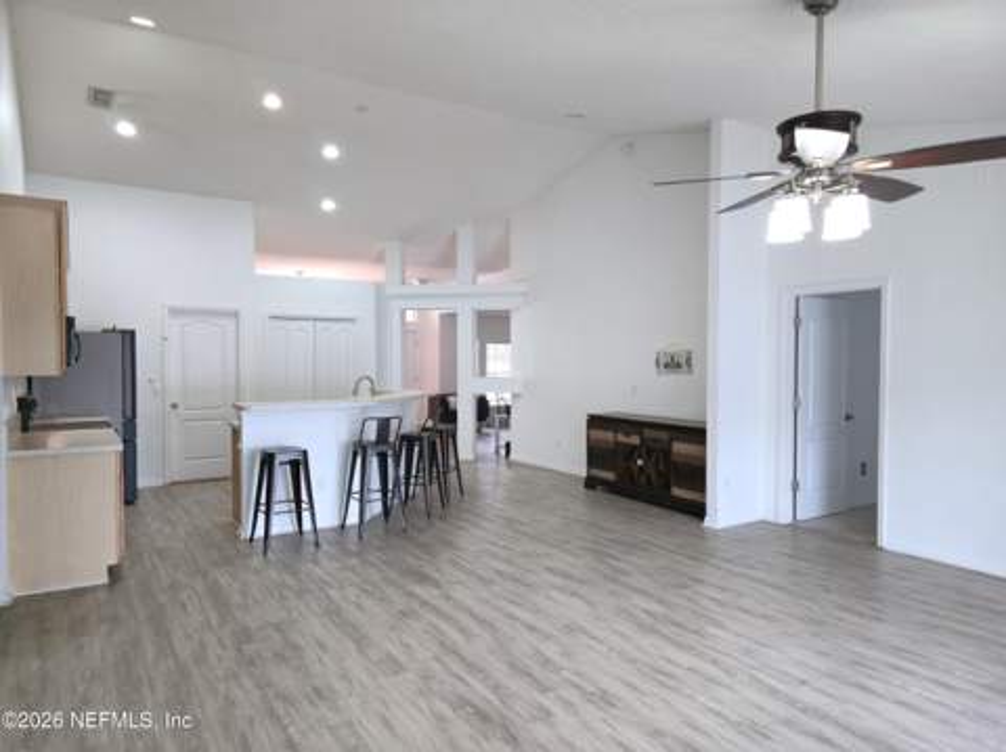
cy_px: 376
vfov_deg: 58.8
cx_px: 503
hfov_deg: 74.0
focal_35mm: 23
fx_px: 668
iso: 160
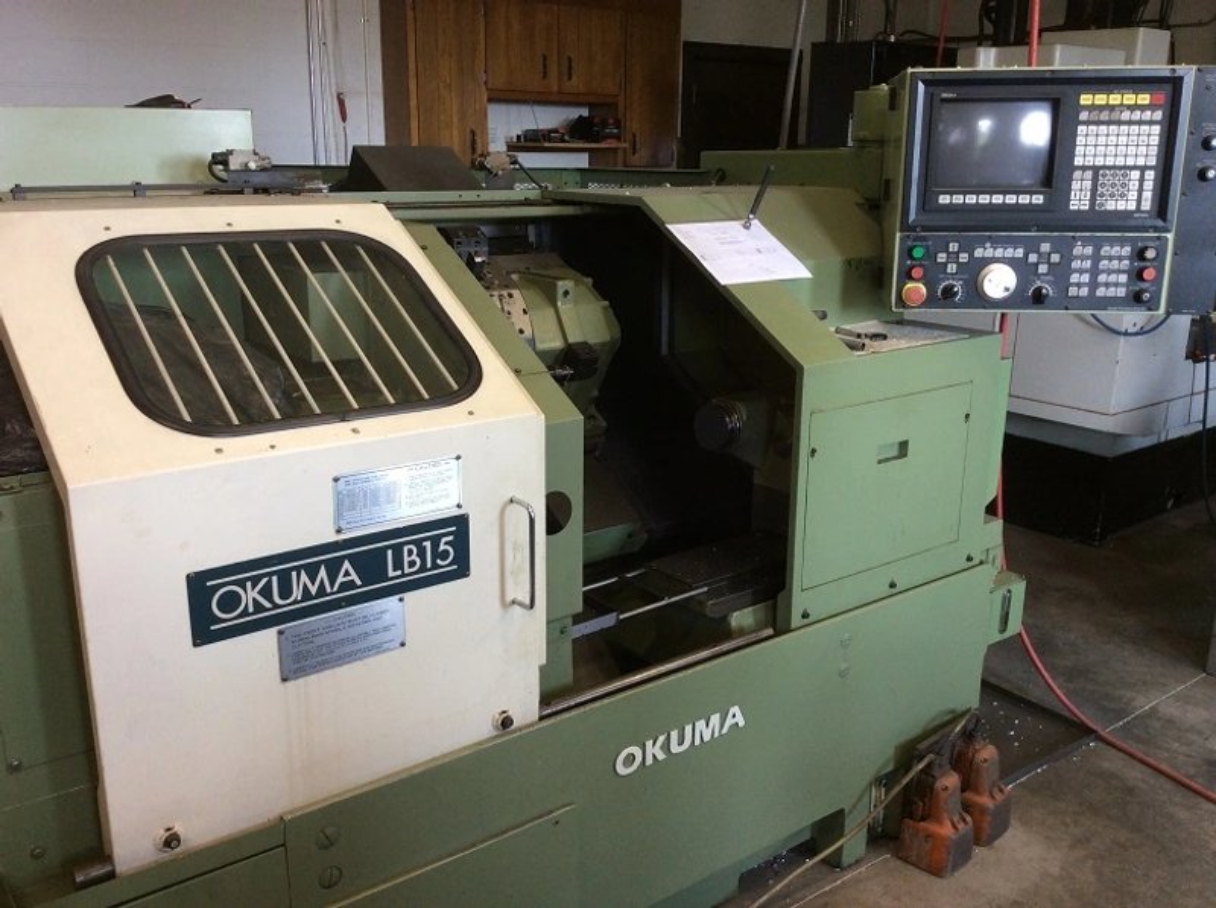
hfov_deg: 56.9
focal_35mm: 32
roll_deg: -2.6
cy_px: 454
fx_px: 1122
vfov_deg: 44.0
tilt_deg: -15.8
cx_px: 608
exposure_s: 1/24
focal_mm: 3.3
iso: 50
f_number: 2.4
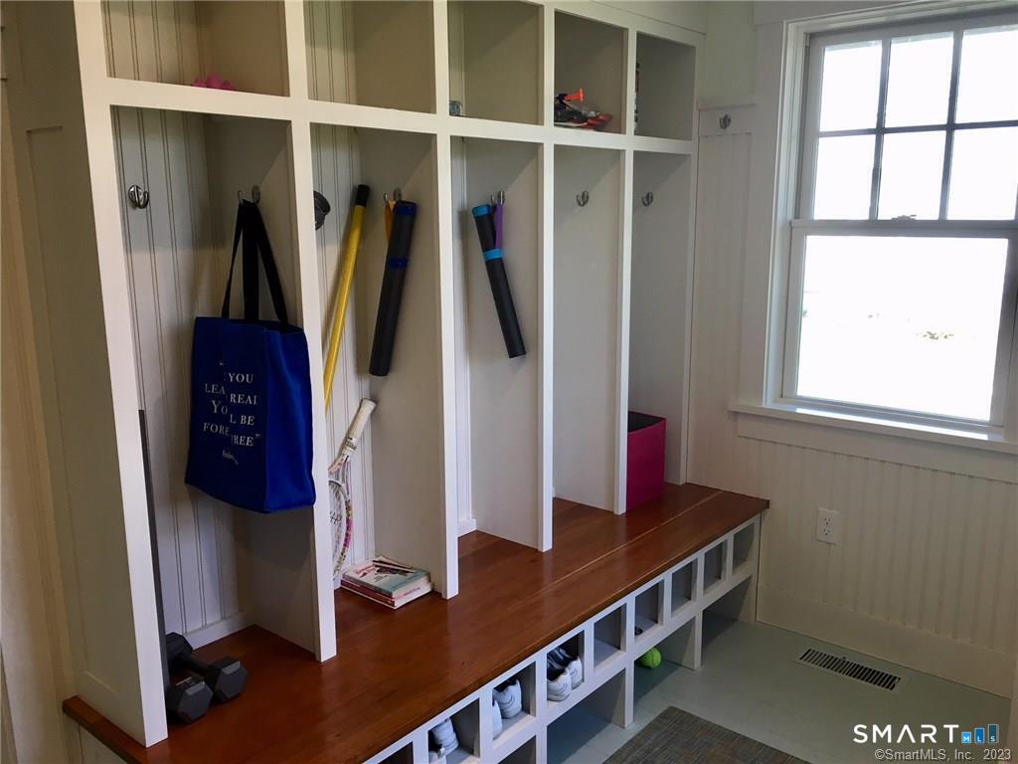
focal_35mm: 29
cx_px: 509
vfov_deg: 48.2
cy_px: 382
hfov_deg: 61.7
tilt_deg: -10.9
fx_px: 853
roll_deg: +0.2
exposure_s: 1/40
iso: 25
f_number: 2.2
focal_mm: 4.15
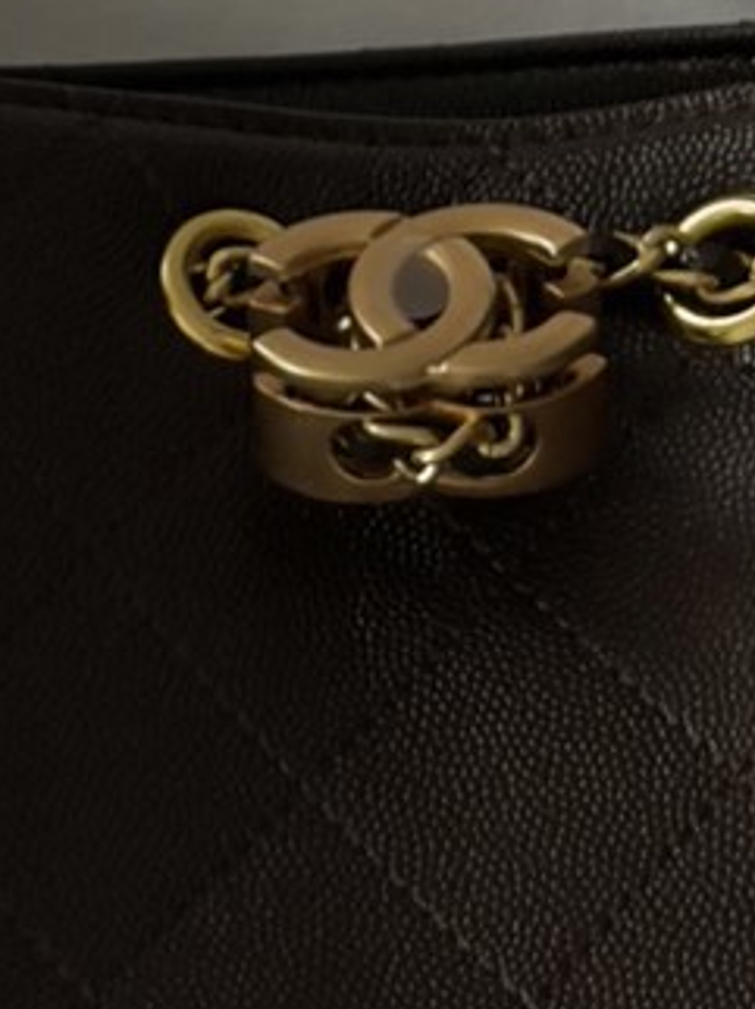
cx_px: -22
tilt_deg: -77.0
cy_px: -777
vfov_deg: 6.5
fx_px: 8678
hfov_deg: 5.0
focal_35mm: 298
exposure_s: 1/60
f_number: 1.78
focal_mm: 6.76
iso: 100
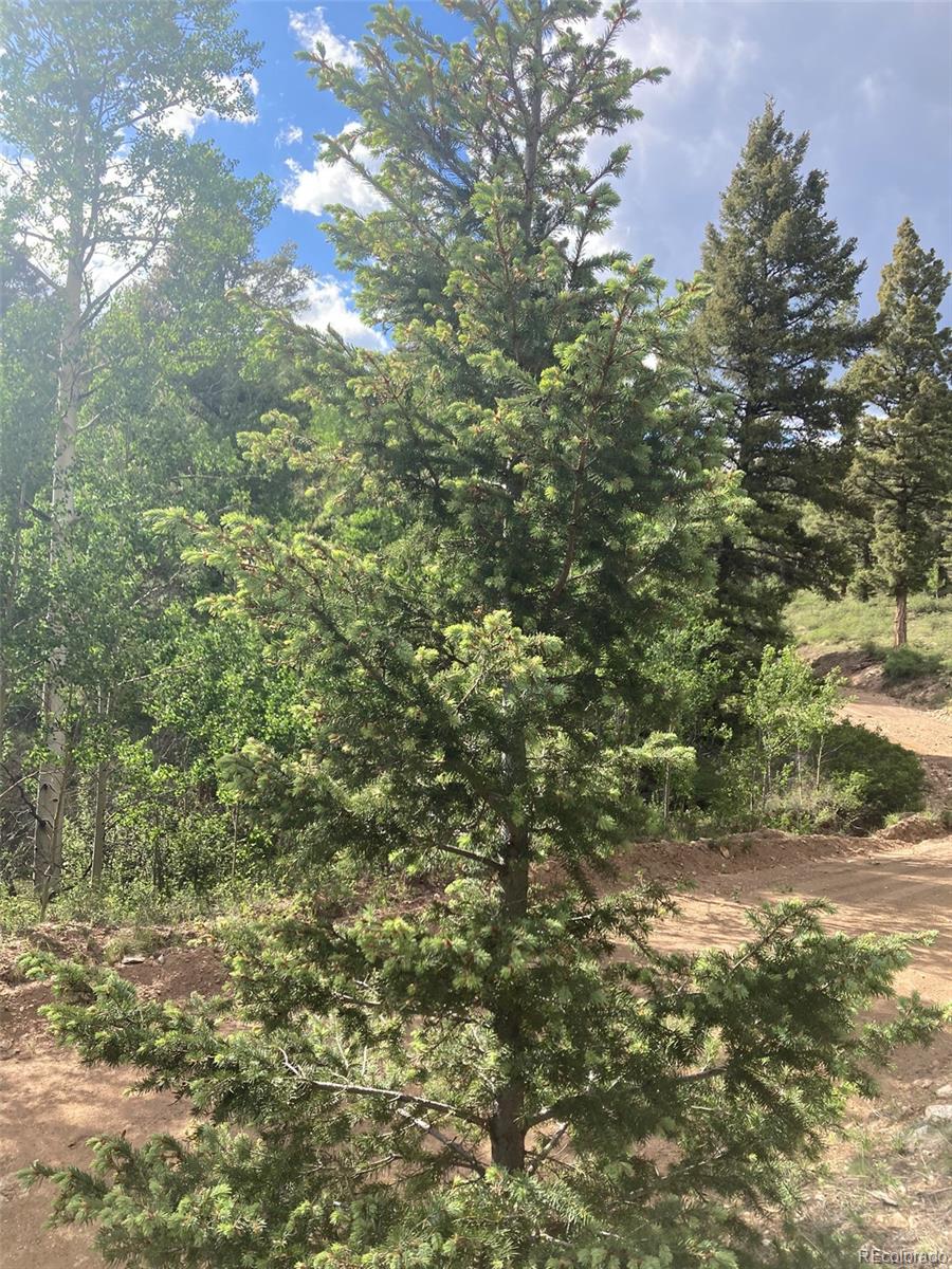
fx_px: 1027
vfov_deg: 63.4
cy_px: 634
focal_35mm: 28
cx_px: 476
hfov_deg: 49.7
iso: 20
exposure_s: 1/1012
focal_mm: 3.99
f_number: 1.8
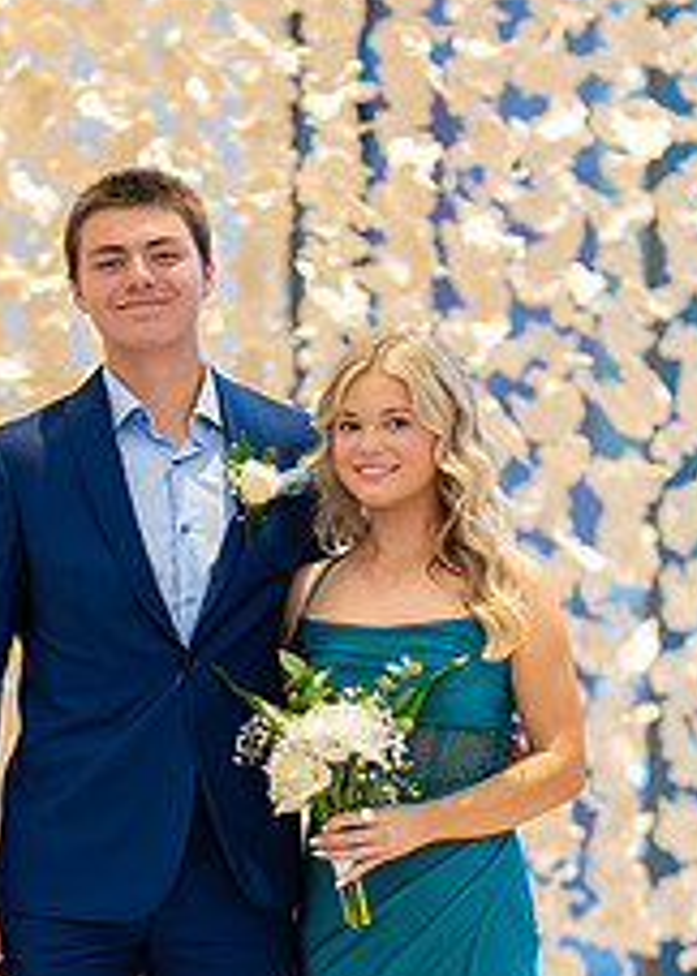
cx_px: 279
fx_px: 4159
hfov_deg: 9.6
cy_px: 860
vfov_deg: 13.3
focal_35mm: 150
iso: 1000
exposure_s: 1/800
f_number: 1.2
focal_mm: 50
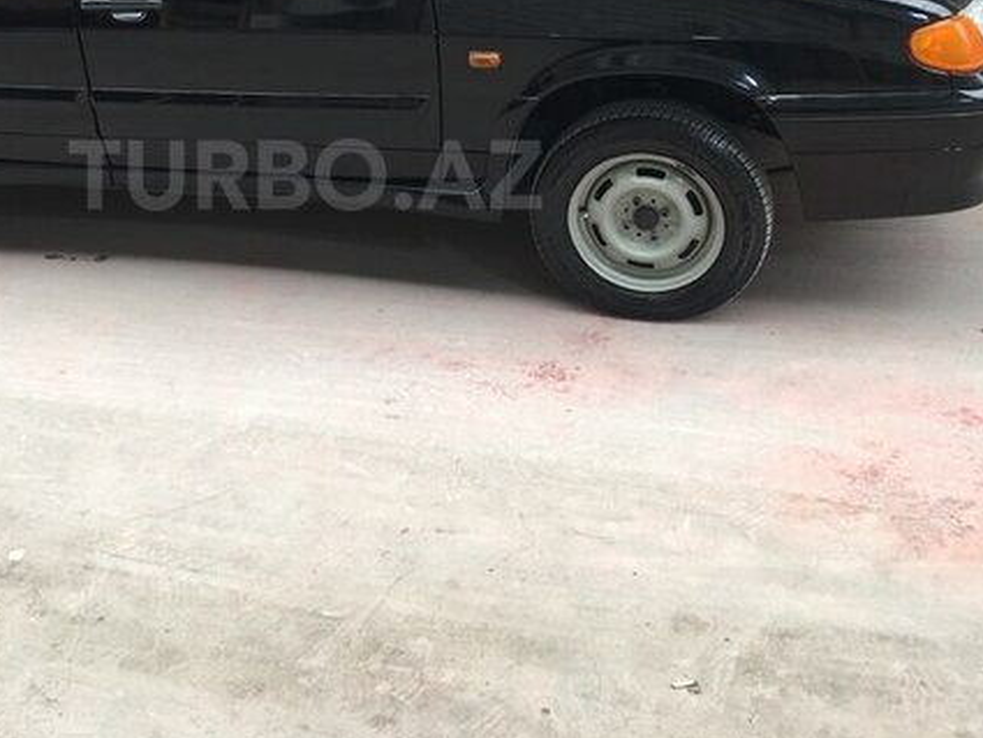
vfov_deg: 31.6
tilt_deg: -22.7
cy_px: 175
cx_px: 305
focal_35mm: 45
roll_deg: +8.3
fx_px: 1278
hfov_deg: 41.4
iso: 25
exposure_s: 1/50
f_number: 2.2
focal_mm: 4.15
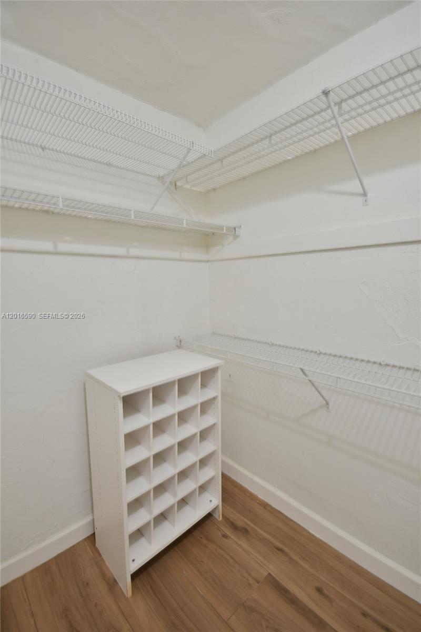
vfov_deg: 100.4
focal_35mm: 15
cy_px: 316
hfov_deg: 77.3
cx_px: 210
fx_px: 263
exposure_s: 1/100
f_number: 4
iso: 1600
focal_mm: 10
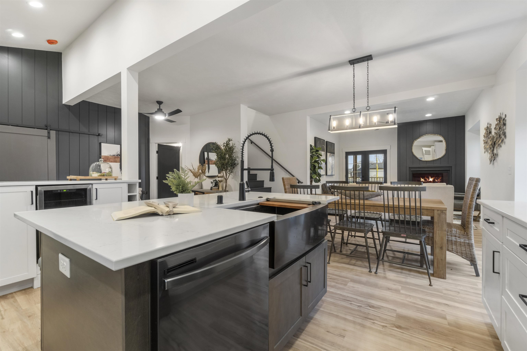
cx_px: 264
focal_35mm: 15
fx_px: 220
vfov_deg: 77.3
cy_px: 176
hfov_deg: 100.4
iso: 320
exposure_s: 1/1.25
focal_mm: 10
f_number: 8
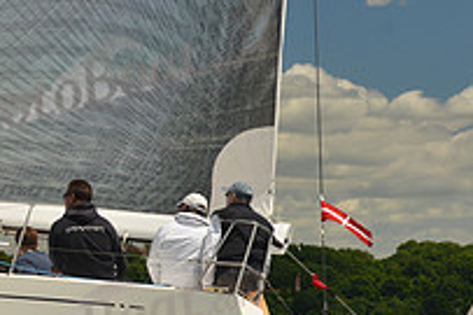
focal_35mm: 200
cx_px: -184
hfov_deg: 10.0
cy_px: 239
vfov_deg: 6.8
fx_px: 2626
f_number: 7.1
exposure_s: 1/800
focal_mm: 70
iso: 400
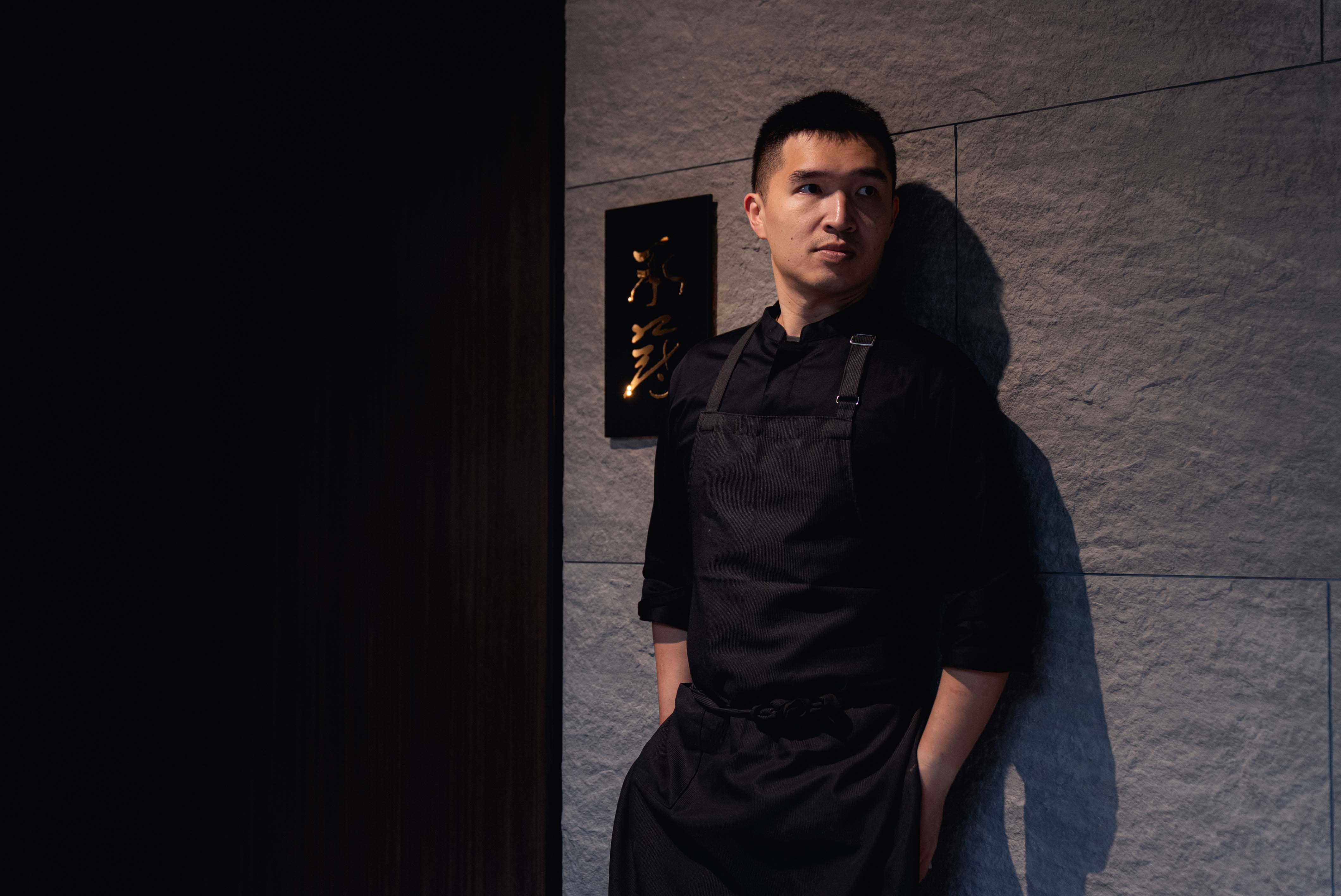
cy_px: 448
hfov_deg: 45.4
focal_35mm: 43
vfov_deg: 31.2
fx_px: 1603
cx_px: 670
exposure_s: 1/160
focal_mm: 43
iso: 500
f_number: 2.8
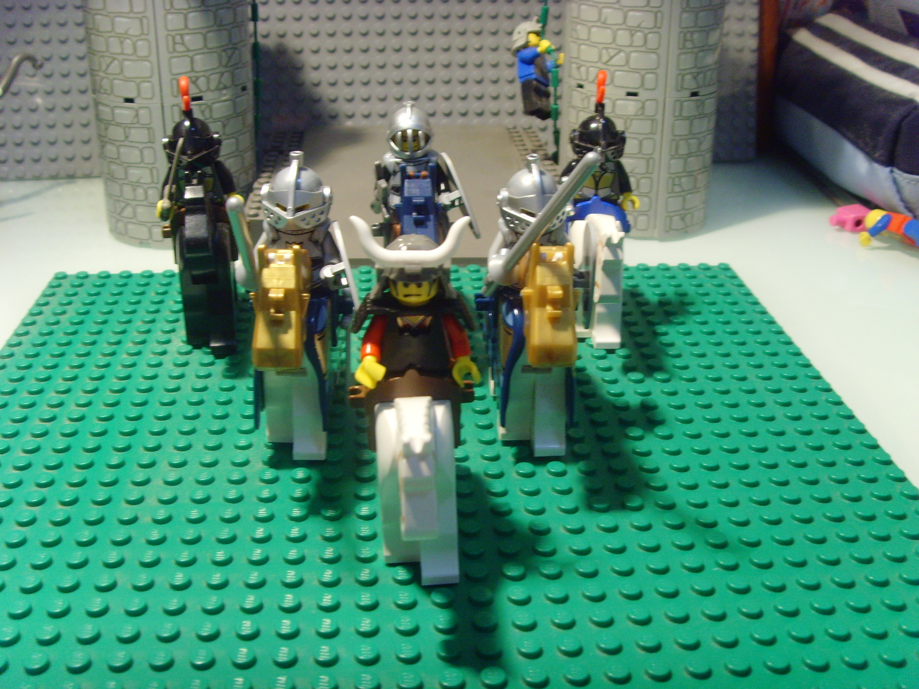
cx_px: 460
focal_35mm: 39
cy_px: 344
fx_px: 1035
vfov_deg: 36.8
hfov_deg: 47.9
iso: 200
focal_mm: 6.6
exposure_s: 1/20
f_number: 3.5
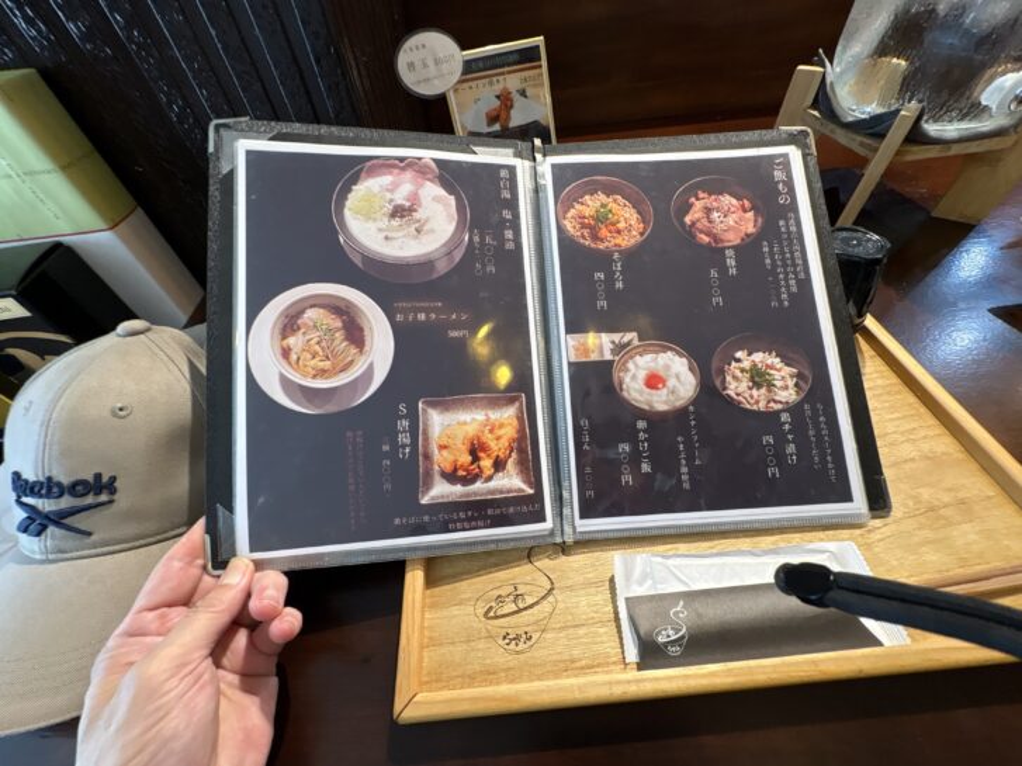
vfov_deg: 85.7
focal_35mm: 14
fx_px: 413
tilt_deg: -48.3
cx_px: 511
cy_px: 383
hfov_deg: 102.1
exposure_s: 1/60
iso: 160
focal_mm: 2.22
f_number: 2.2
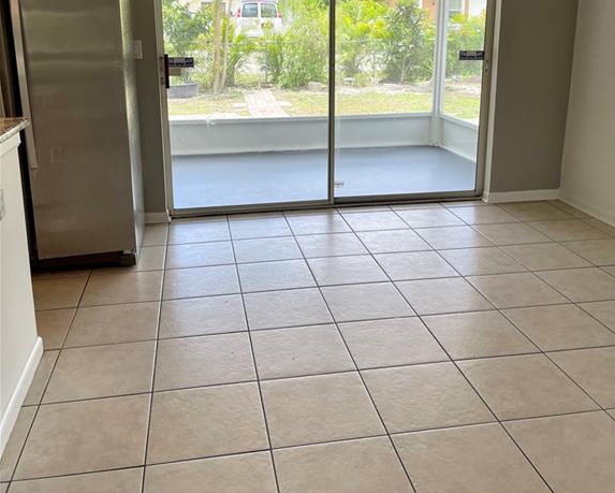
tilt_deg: -12.8
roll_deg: +0.8
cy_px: 155
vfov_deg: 42.7
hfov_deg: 52.8
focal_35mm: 34
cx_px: 308
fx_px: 619
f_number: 1.6
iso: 40
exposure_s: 1/120
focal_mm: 5.1
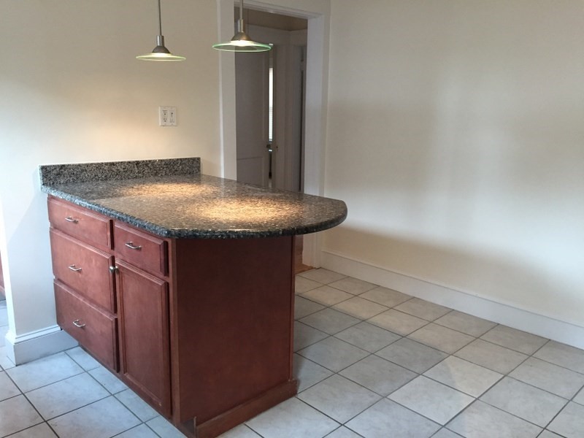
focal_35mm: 29
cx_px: 292
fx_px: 489
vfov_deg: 48.2
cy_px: 219
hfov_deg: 61.7
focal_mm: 4.15
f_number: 2.2
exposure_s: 1/30
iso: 125
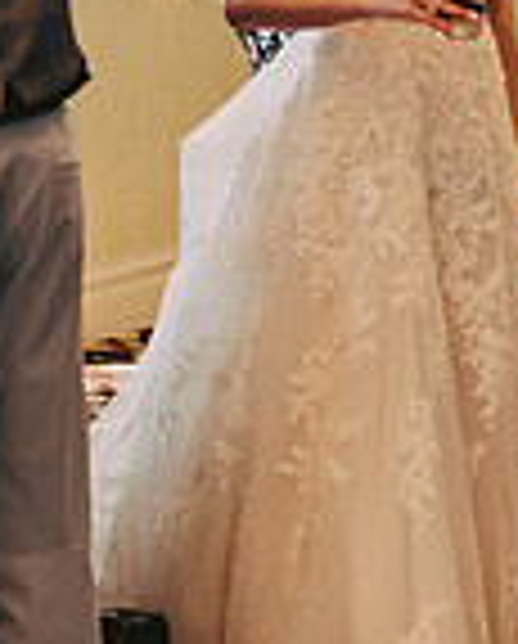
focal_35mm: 190
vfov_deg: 10.0
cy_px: -164
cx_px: 234
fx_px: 3629
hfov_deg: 8.2
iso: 320
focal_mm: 50
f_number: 2.8
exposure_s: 1/320
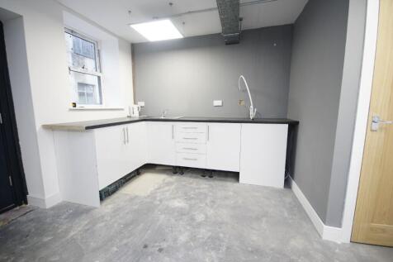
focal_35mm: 15
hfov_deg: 100.4
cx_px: 196
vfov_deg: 77.3
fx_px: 164
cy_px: 131
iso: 250
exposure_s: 1/13
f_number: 5
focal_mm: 10
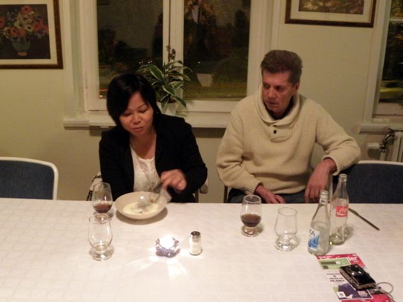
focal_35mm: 26
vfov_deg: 53.1
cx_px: 202
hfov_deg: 67.3
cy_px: 151
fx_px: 303
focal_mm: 4.6
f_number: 2.8
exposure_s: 1/6
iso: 400
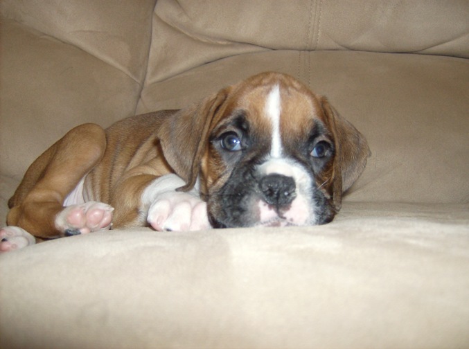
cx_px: 234
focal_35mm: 36
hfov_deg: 51.5
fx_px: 486
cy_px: 174
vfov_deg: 39.5
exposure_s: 1/60
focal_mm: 6
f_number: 2.8
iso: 200
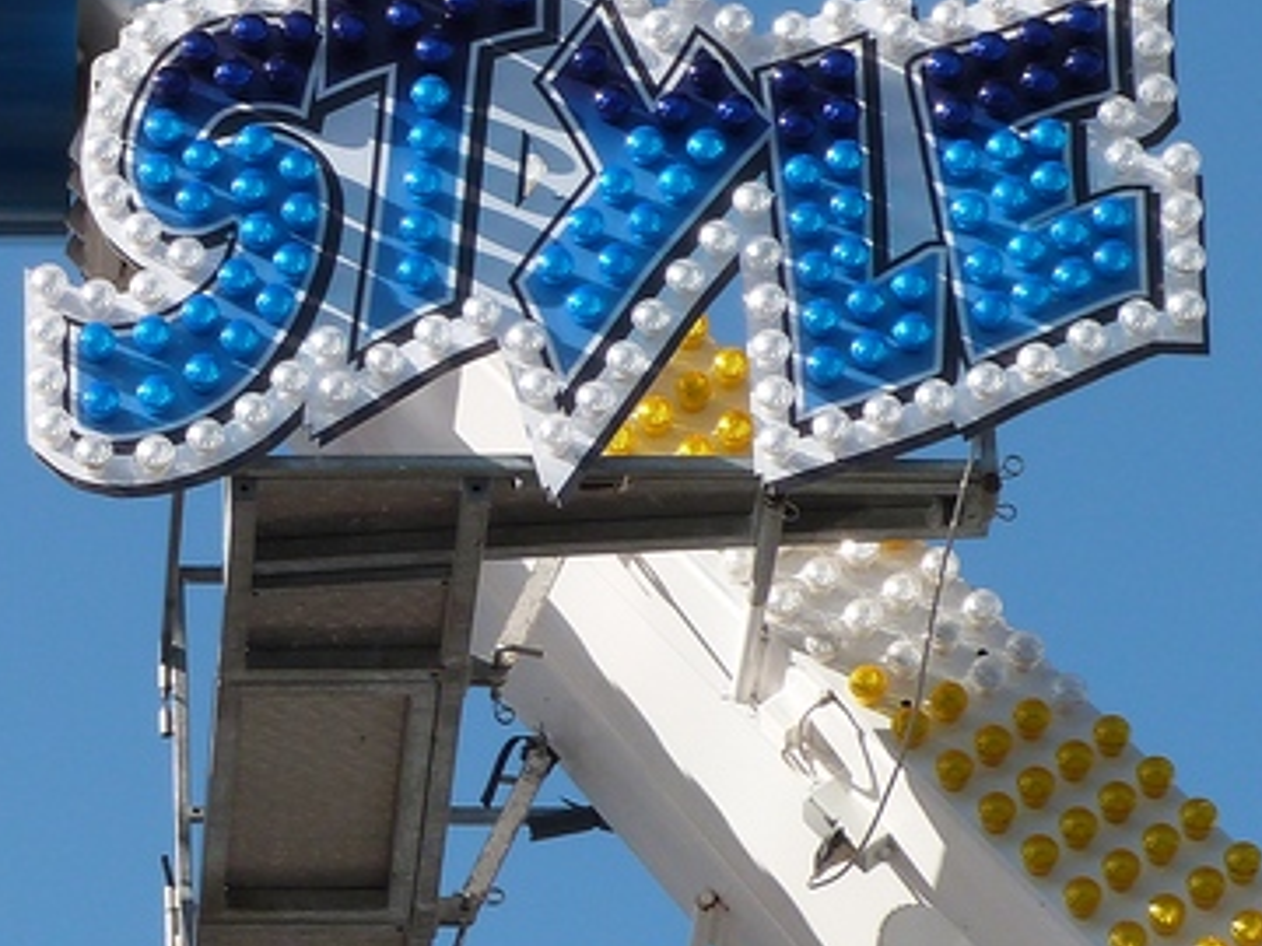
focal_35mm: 264
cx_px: -294
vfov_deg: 5.6
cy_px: 452
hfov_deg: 7.4
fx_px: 9625
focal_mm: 17.2
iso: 100
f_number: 5.6
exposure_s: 1/320
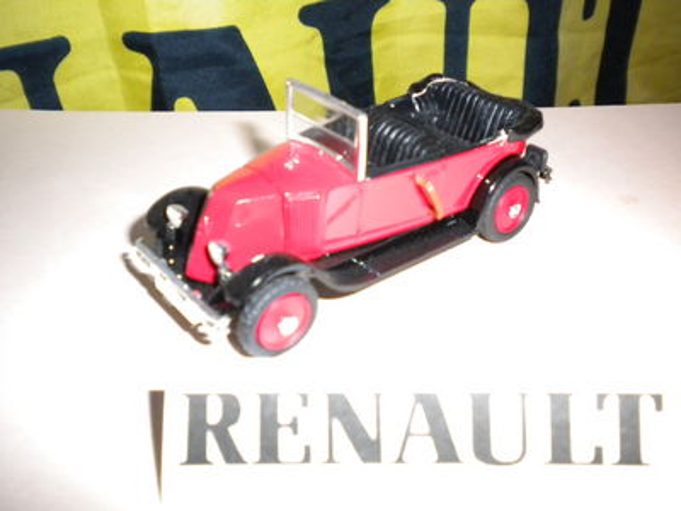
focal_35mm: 35
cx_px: 340
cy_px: 256
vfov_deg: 40.7
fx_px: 689
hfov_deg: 52.6
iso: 400
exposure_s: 1/30
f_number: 3.1
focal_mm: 6.3
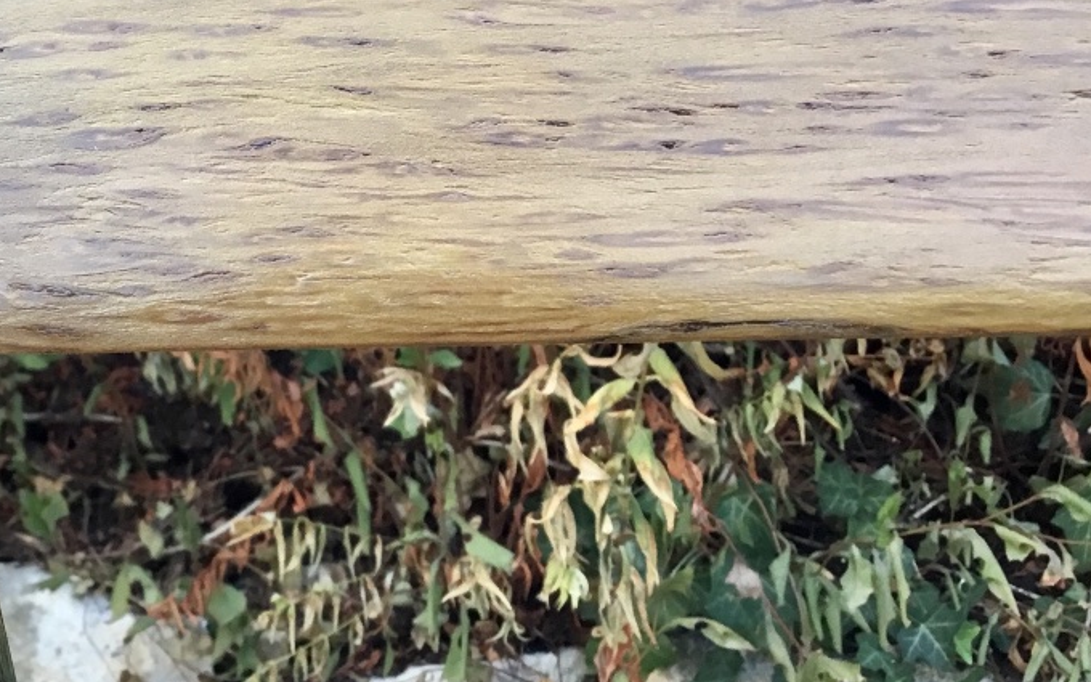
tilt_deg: -4.9
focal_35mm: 58
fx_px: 1725
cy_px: 258
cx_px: 237
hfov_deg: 34.2
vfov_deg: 22.3
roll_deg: +1.6
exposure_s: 1/33
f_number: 2.4
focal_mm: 3.3
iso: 40
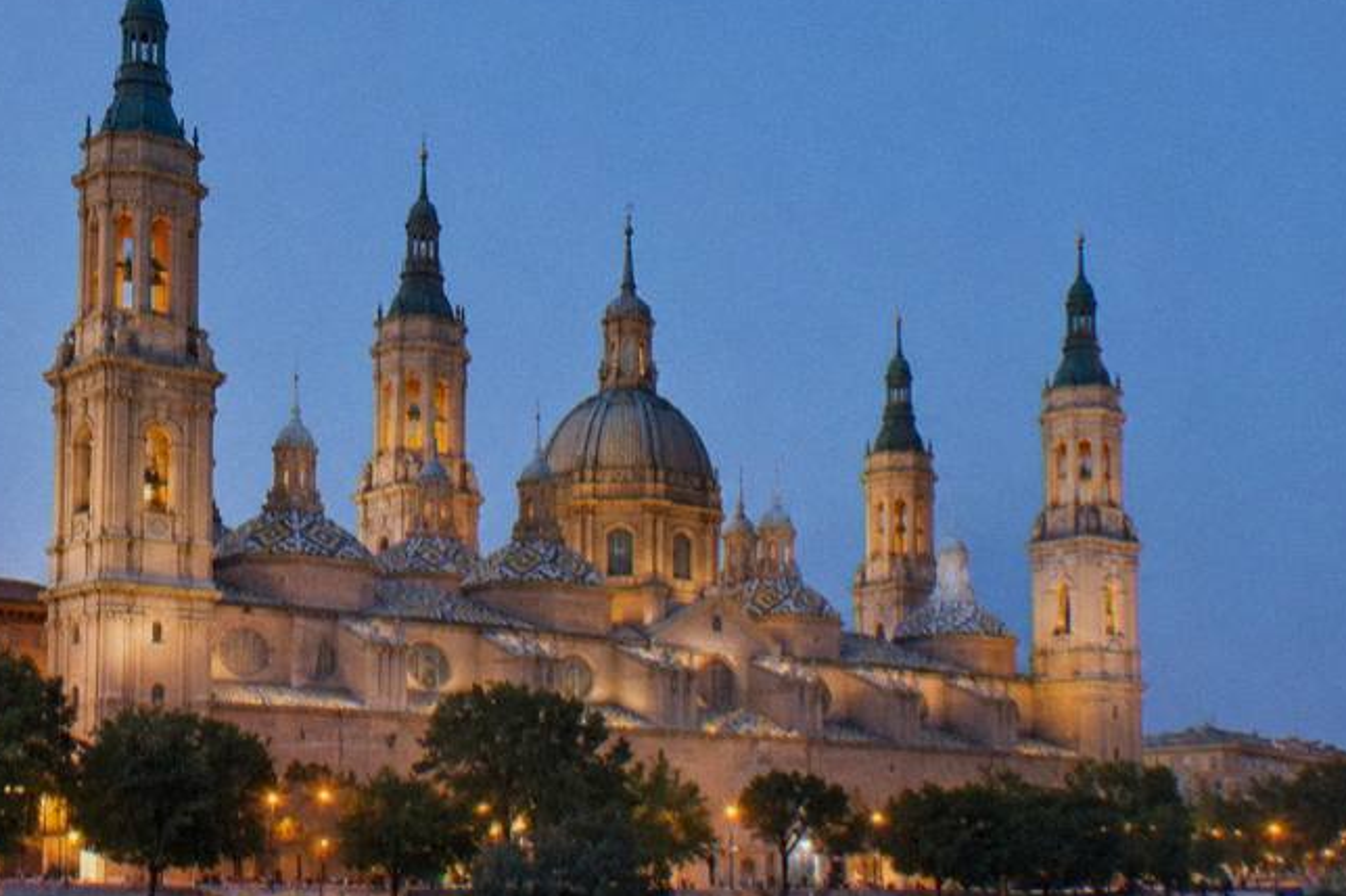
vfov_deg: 18.6
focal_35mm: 73
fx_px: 2729
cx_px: 715
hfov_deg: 27.7
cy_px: 566
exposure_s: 1/640
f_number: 7.1
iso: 500
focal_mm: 47
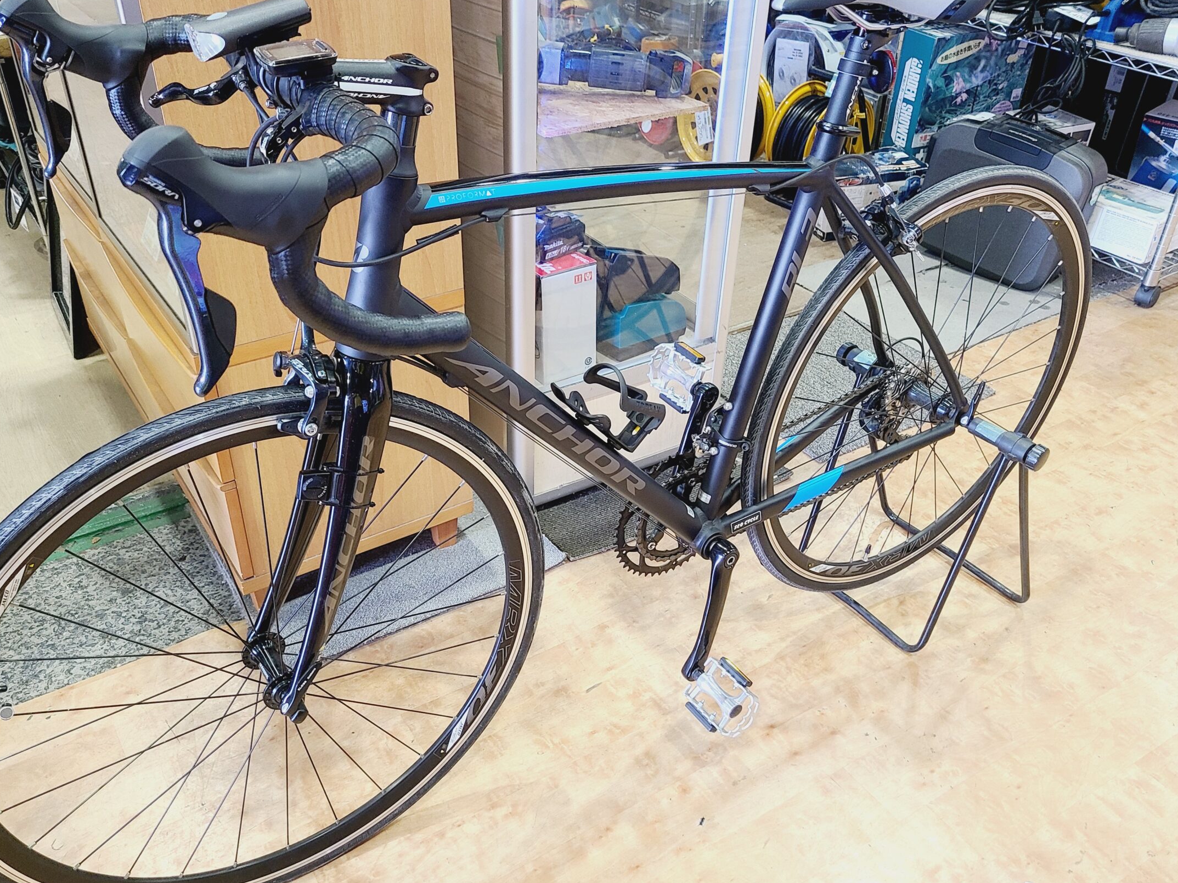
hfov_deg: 58.3
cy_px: 440
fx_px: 1055
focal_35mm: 31
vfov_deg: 45.4
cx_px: 554
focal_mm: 5.4
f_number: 1.8
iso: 200
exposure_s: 1/50
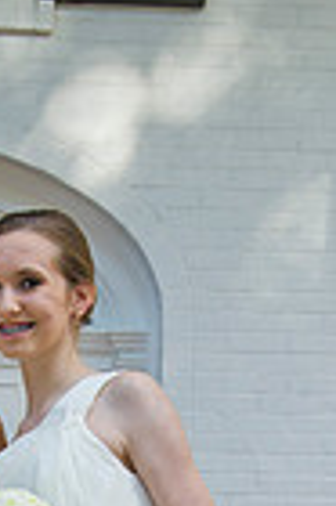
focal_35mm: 103
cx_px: -60
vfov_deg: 17.8
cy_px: 752
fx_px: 1445
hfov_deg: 12.9
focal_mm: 32
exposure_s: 1/250
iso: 400
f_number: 5.6
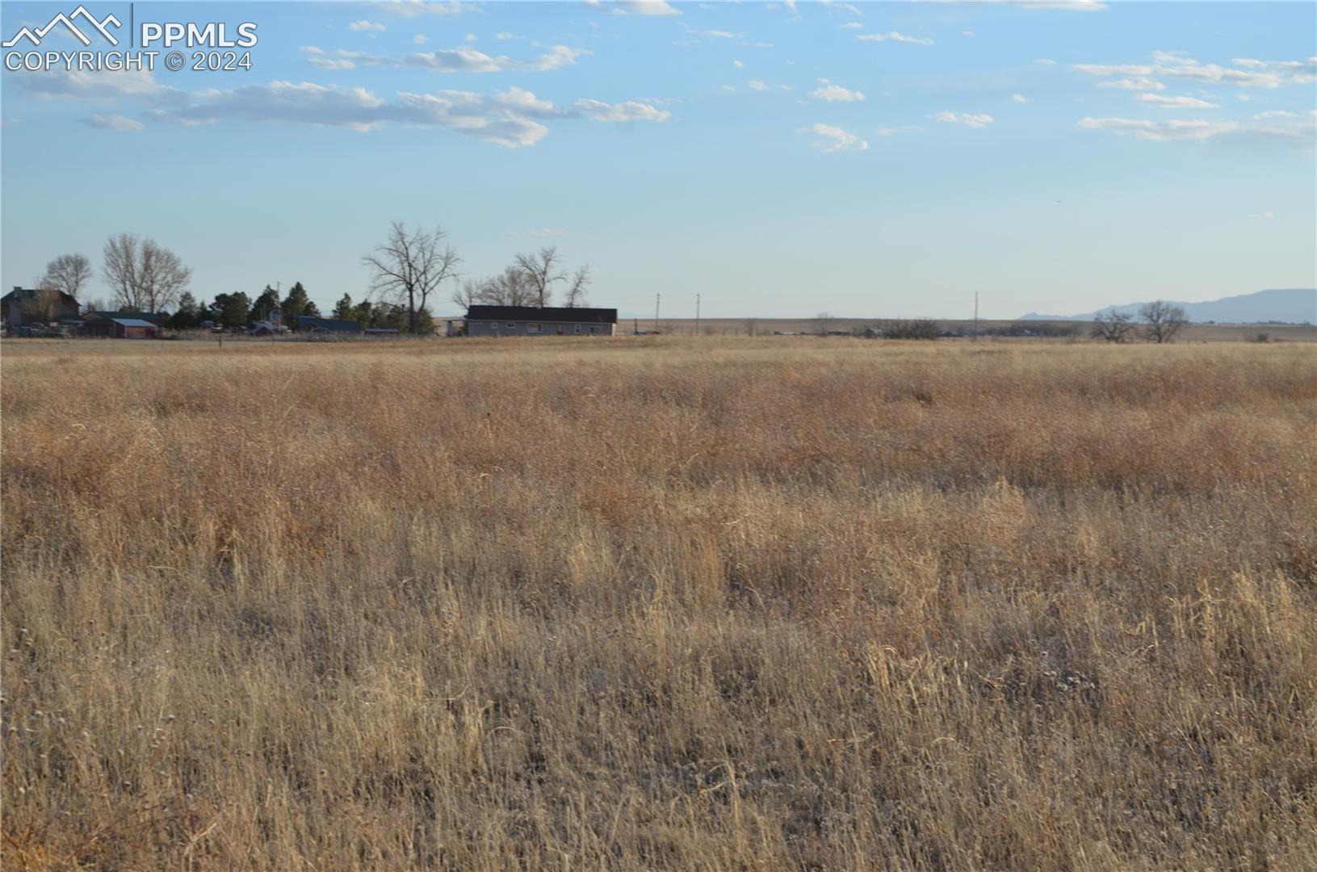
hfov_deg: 24.7
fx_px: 3012
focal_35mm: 82
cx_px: 658
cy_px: 436
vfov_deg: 16.5
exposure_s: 1/250
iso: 140
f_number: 8
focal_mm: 55
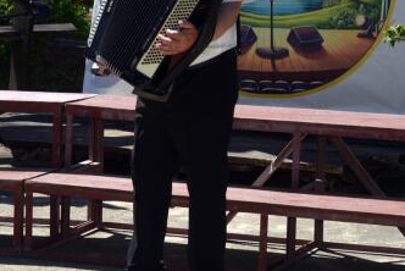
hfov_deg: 9.2
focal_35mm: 222
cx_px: 59
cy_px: 59
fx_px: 2500
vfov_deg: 6.2
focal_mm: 82
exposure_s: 1/125
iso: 100
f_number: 5.6
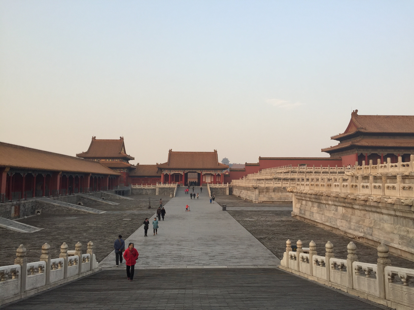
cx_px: 207
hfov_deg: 61.7
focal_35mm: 29
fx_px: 347
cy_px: 155
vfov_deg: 48.2
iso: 32
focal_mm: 4.15
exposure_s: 1/527
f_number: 2.2
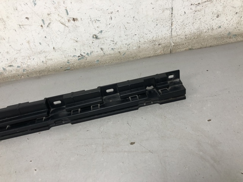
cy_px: 91
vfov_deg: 49.7
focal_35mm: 28
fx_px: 197
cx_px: 122
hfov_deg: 63.4
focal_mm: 4
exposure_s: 1/33
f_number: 1.8
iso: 40
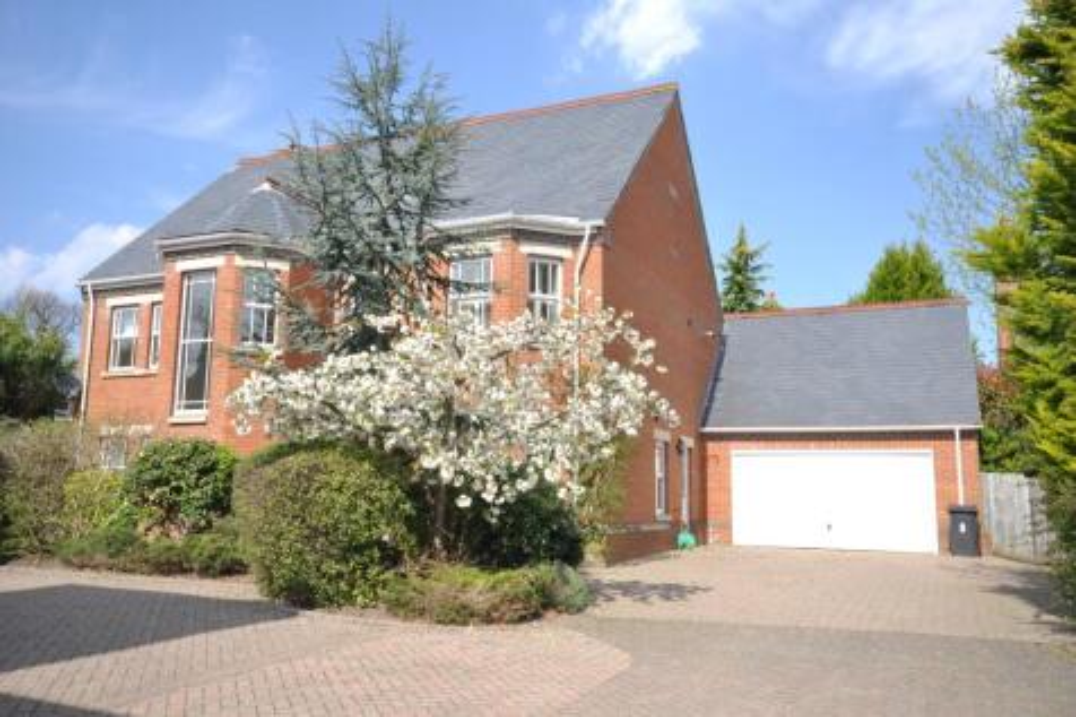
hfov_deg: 61.9
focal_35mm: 30
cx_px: 538
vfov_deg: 43.6
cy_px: 358
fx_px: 896
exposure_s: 1/100
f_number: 9
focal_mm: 20
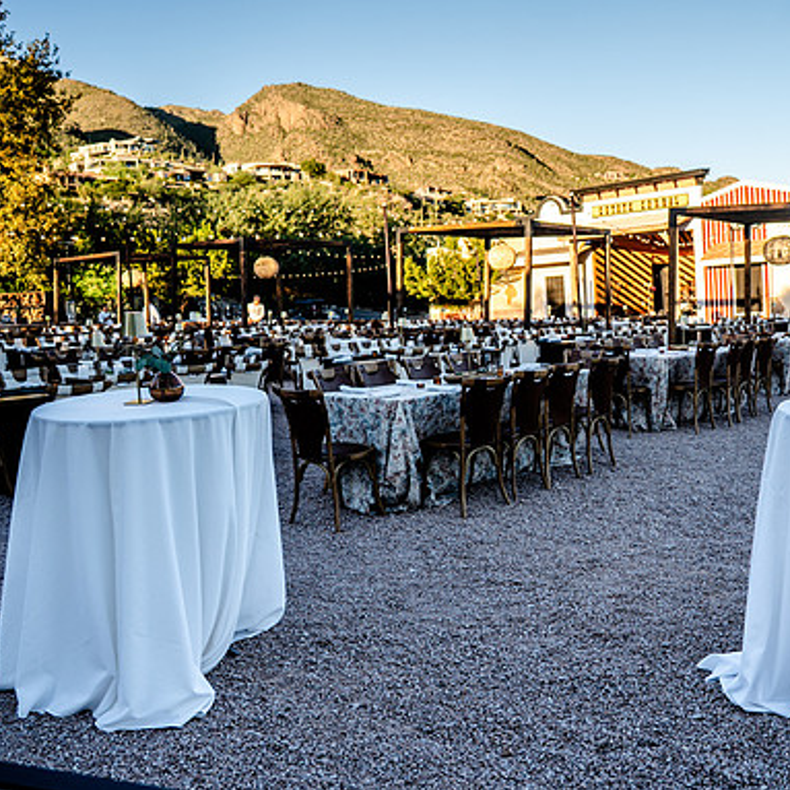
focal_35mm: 35
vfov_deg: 47.2
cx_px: 575
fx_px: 904
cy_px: 393
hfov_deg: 45.8
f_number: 4
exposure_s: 1/200
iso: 100
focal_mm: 24
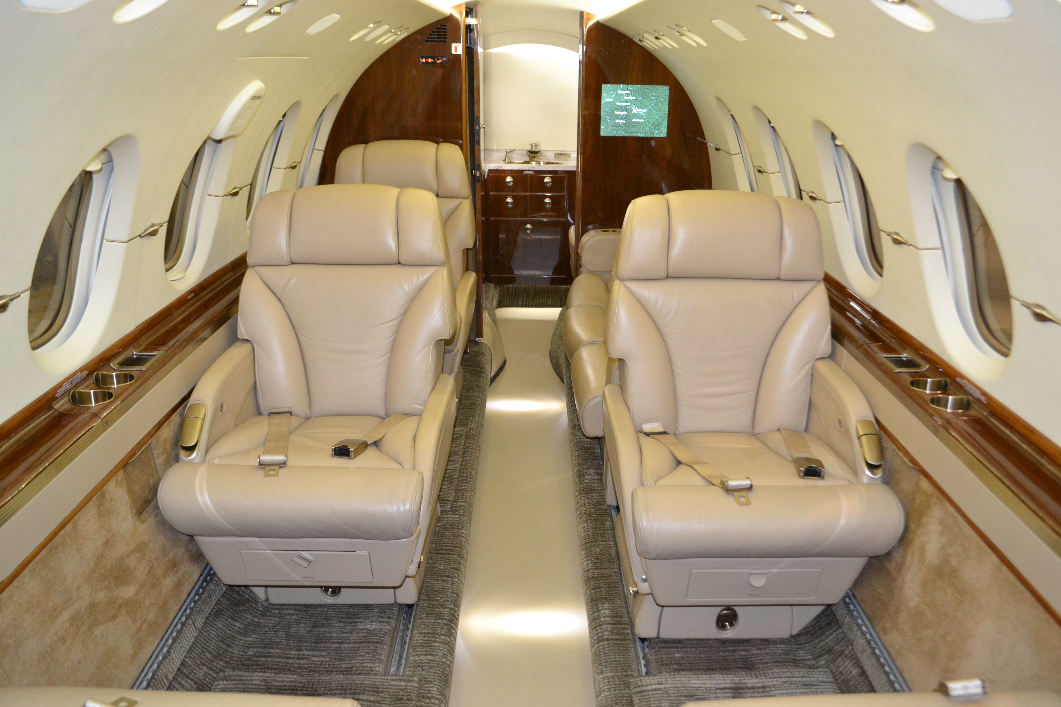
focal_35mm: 27
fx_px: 796
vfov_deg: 47.9
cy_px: 354
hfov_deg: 67.4
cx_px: 530
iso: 1800
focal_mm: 18
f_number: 3.5
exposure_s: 1/60
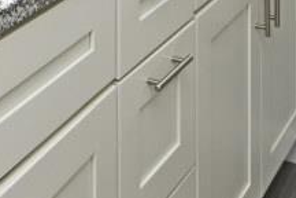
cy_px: -304
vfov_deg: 11.3
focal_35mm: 97
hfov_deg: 21.0
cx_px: 121
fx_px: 797
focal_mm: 14
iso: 180
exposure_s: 1/125
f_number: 5.6
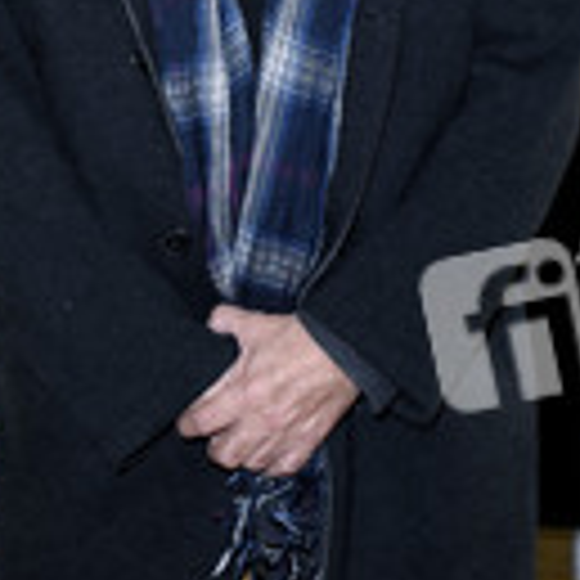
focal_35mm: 138
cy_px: 81
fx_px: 2622
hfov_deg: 12.6
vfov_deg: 12.5
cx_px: 243
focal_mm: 35
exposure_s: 1/60
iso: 3200
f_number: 6.3
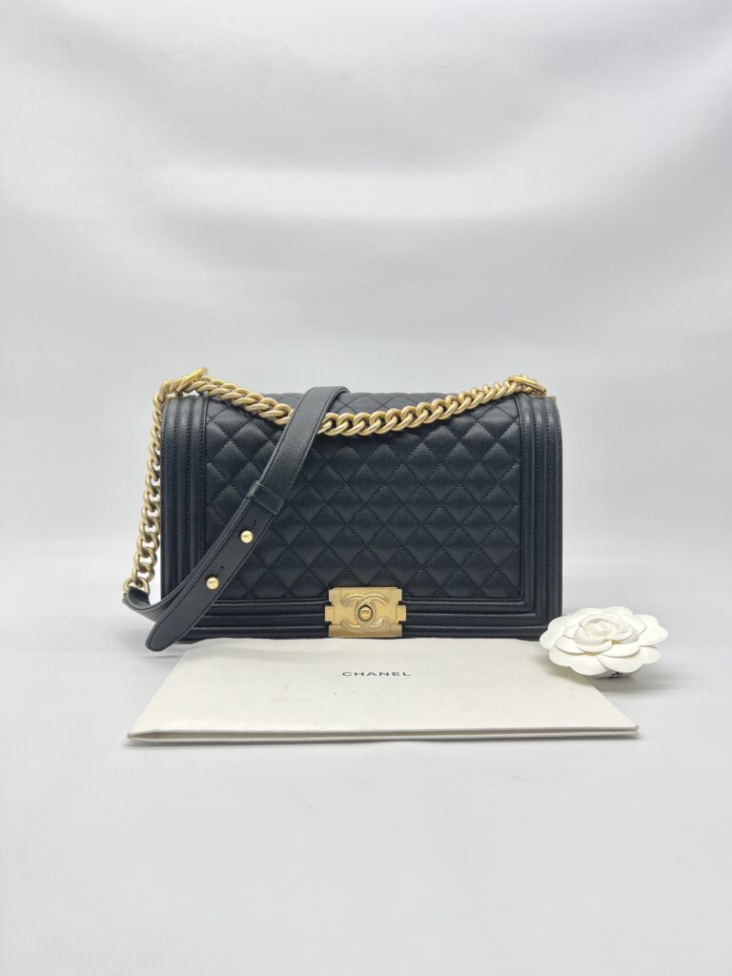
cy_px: 488
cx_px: 366
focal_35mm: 26
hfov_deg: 53.1
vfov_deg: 67.3
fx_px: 733
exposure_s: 1/152
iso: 40
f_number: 1.5
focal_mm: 5.7
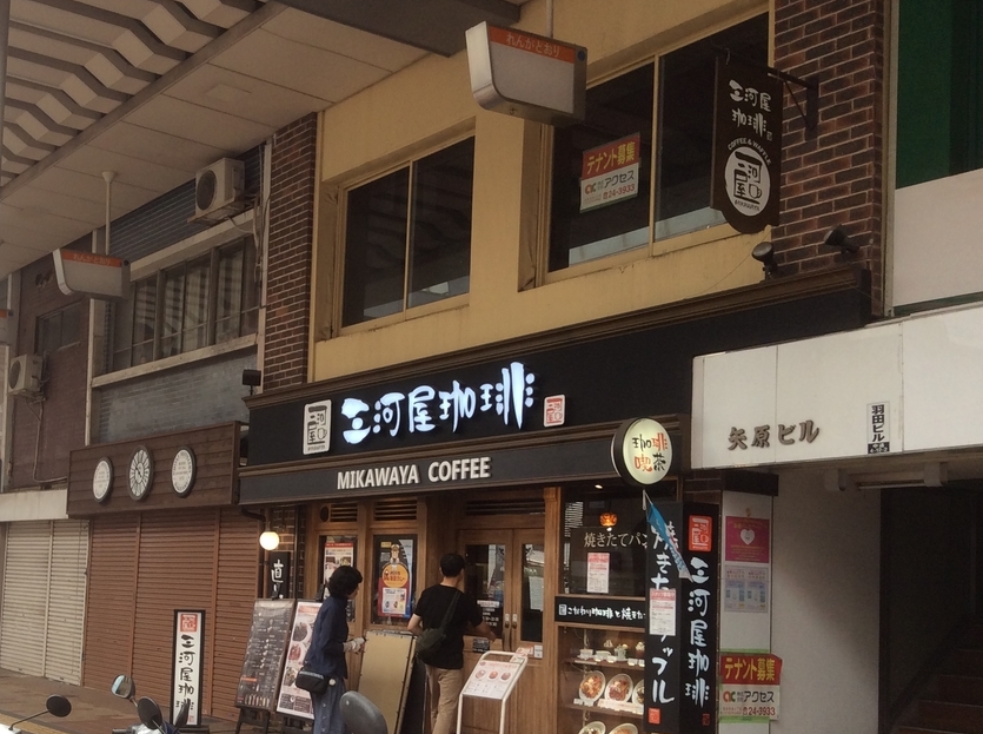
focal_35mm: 46
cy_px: 491
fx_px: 1304
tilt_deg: +2.6
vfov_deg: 31.2
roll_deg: -3.0
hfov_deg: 40.5
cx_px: 290
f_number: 2.4
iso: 32
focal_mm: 3.3
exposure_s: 1/124
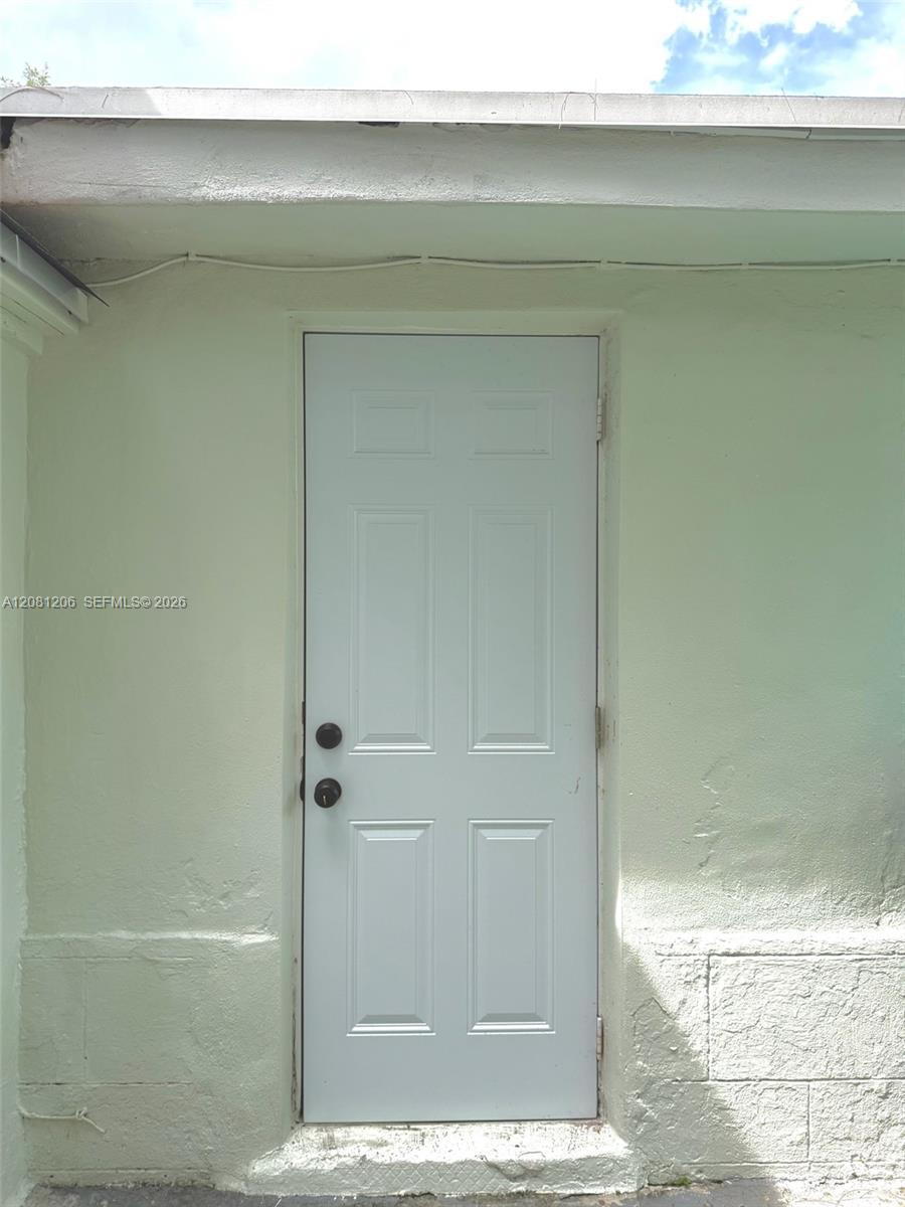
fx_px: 837
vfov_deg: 71.6
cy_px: 604
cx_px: 452
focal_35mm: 24
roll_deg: -0.8
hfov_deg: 56.8
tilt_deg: -0.6
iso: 100
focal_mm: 6.76
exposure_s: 1/967
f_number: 1.78
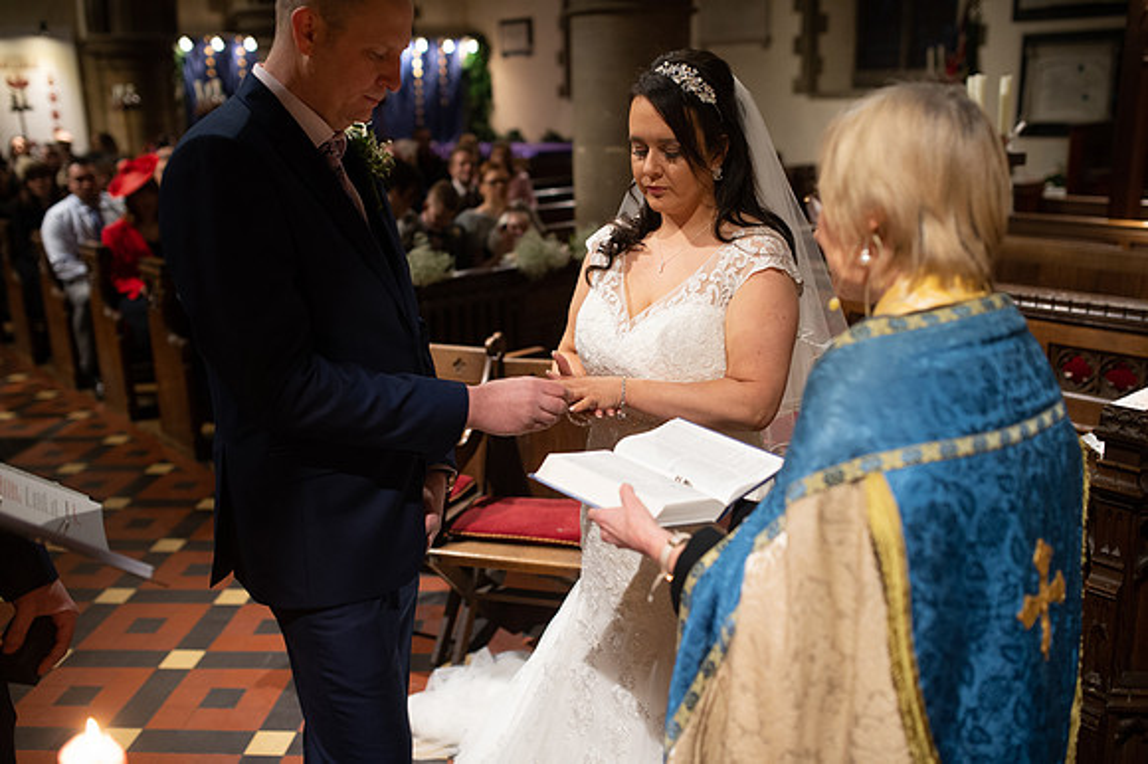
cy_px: 382
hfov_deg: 54.5
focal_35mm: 35
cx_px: 574
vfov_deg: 37.8
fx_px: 1115
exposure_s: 1/100
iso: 2000
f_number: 2.2
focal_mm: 35
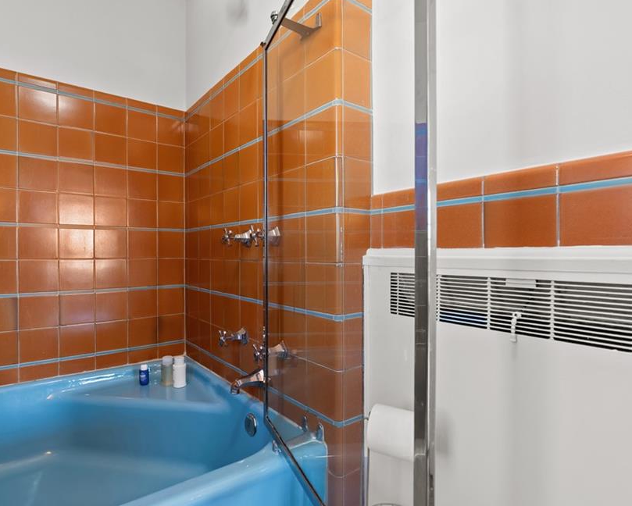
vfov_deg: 70.9
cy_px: 260
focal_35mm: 19
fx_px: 356
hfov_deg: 83.2
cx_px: 297
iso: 1000
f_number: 7.1
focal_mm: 16
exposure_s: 1/3
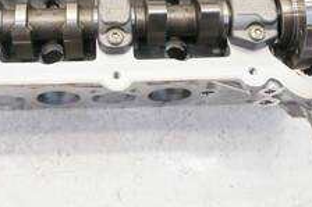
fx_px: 502
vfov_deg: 22.3
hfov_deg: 34.1
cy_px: -7
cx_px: 98
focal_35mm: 58
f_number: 3.5
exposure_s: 1/60
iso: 200
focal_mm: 13
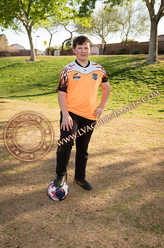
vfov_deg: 48.5
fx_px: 274
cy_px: 124
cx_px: 82
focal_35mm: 40
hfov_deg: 33.3
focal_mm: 40
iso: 100
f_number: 4
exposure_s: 1/250
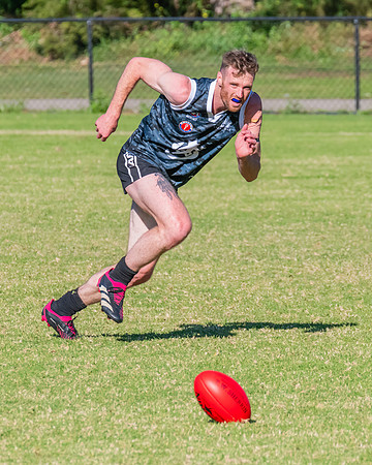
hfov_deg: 2.0
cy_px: 210
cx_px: 245
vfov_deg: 2.4
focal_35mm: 793
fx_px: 10911
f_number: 14
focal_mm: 460
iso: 1600
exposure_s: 1/1600
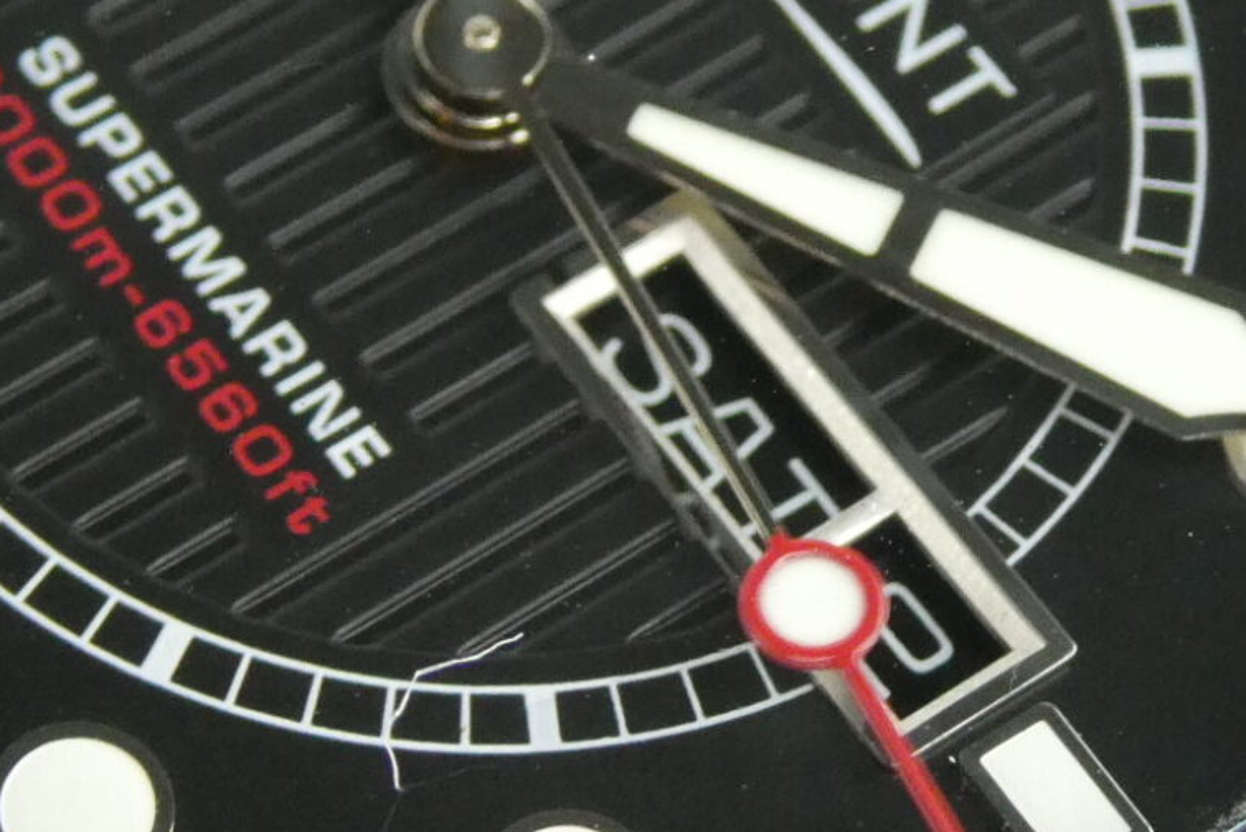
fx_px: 7444
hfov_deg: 9.6
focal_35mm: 215
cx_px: 497
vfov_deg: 6.4
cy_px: 182
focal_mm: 10.9
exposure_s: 1/125
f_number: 4.3
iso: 500
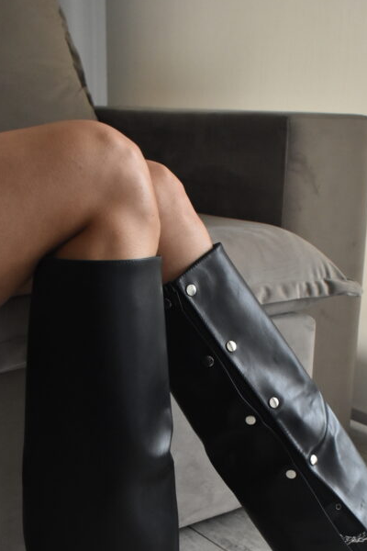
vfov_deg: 36.3
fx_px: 826
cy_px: 386
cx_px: 240
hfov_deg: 25.0
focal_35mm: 54
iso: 1600
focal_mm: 24
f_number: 3.8
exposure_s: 1/80
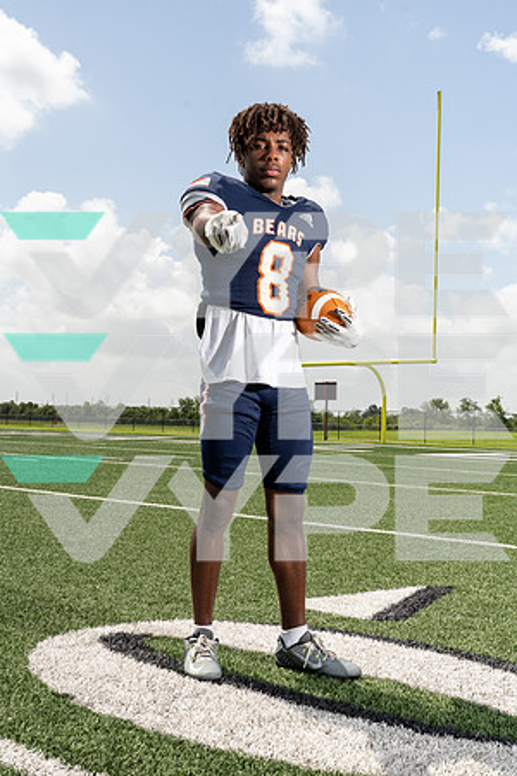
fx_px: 905
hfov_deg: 31.9
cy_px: 388
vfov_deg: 46.4
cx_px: 258
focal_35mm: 42
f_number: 8
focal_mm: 42
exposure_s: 1/250
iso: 100
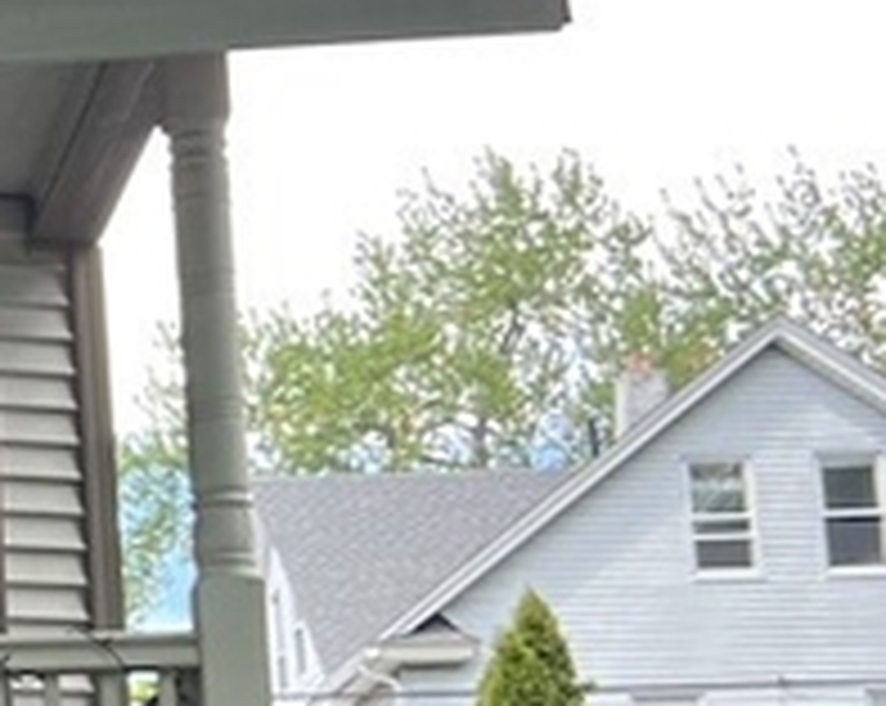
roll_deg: -1.2
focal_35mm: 132
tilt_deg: +11.7
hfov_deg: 11.9
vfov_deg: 11.6
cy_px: 549
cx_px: -1214
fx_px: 3456
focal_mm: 5.7
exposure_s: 1/575
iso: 50
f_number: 1.5
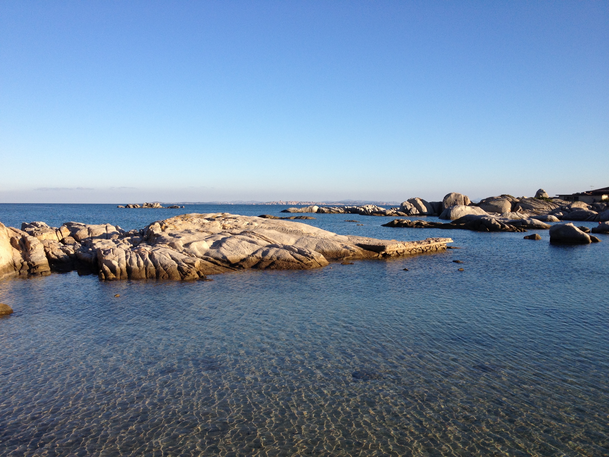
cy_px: 228
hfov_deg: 52.6
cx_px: 304
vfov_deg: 40.7
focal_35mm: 35
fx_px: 616
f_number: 2.4
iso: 64
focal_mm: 4.28
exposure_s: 1/1062
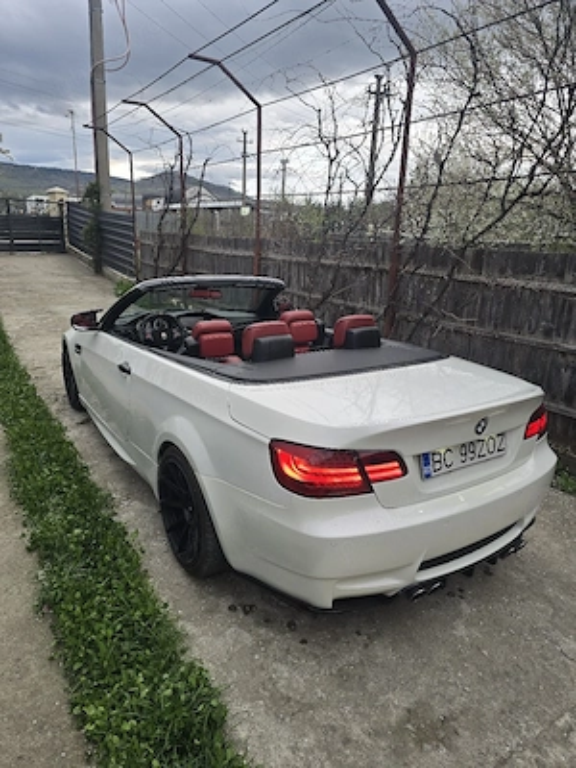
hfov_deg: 58.9
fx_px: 510
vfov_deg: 73.9
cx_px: 288
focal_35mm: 23
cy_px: 384
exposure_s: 1/101
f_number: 1.7
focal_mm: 6.3
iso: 64
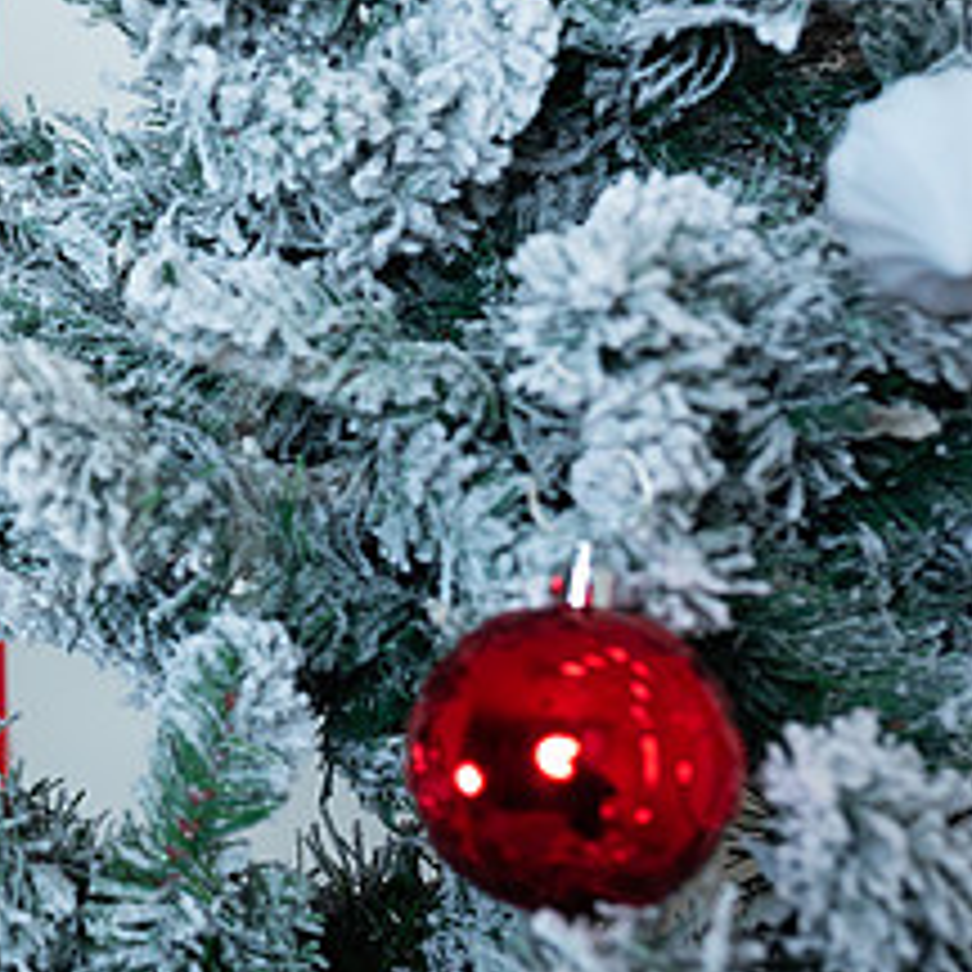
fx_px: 2541
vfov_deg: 21.7
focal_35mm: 80
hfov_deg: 20.0
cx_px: -261
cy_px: 484
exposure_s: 1/640
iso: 400
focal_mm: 35
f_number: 5
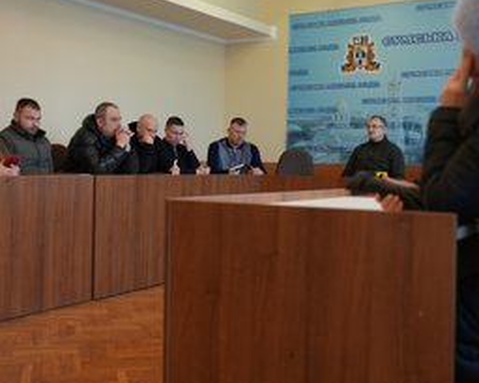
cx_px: 225
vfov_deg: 32.1
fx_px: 667
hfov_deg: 39.5
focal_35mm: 47
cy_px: 167
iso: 1600
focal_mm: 32
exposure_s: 1/160
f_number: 2.8
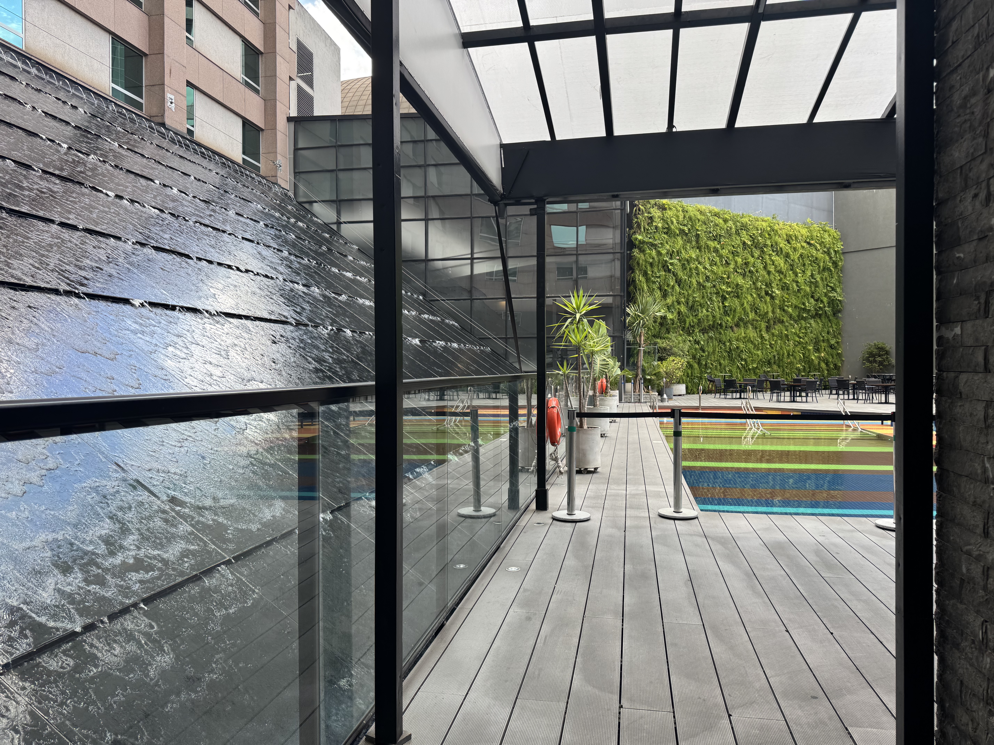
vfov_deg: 56.8
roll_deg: -0.1
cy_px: 372
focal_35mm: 24
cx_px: 497
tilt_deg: -0.1
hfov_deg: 71.6
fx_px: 689
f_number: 1.78
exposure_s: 1/407
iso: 80
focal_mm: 6.76
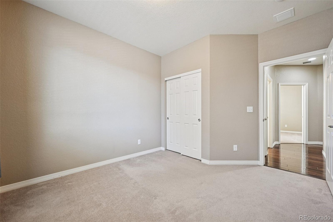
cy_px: 111
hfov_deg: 104.3
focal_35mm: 14
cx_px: 166
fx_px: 129
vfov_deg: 81.2
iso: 400
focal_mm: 14
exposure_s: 1/8
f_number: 11
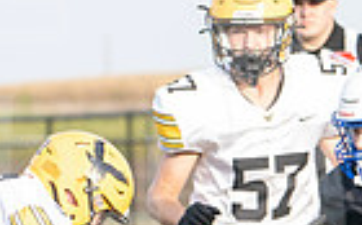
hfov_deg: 2.7
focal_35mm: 782
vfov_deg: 1.7
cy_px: 141
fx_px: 7703
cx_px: 47
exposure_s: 1/1000
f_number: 2.8
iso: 400
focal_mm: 102
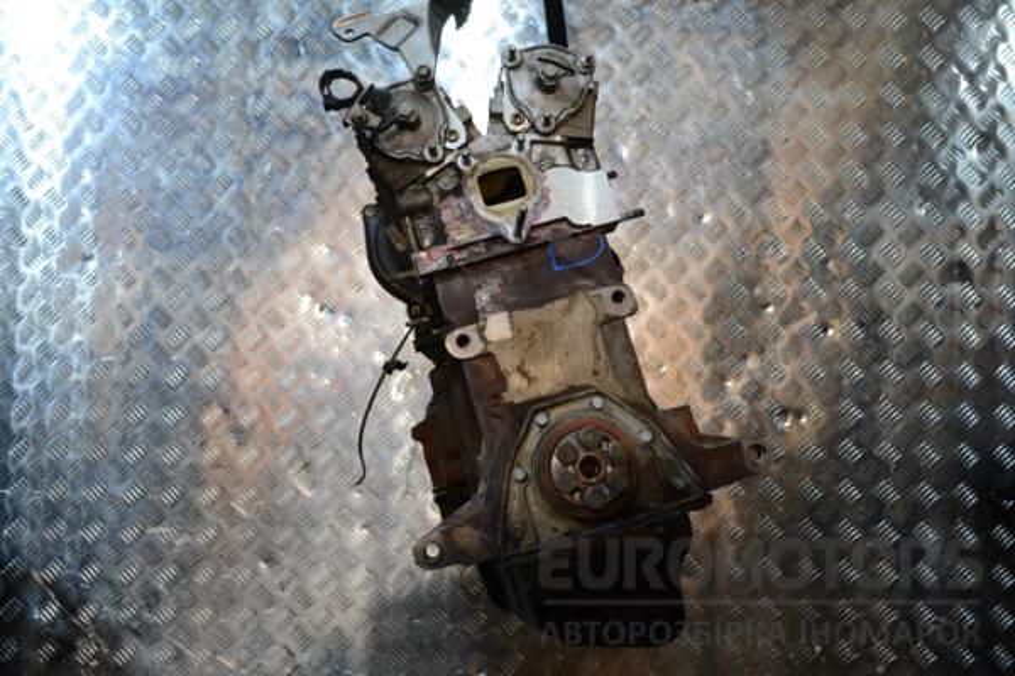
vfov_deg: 36.9
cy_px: 338
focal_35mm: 36
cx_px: 508
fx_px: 1015
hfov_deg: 53.1
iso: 400
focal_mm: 24
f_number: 4
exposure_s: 1/30
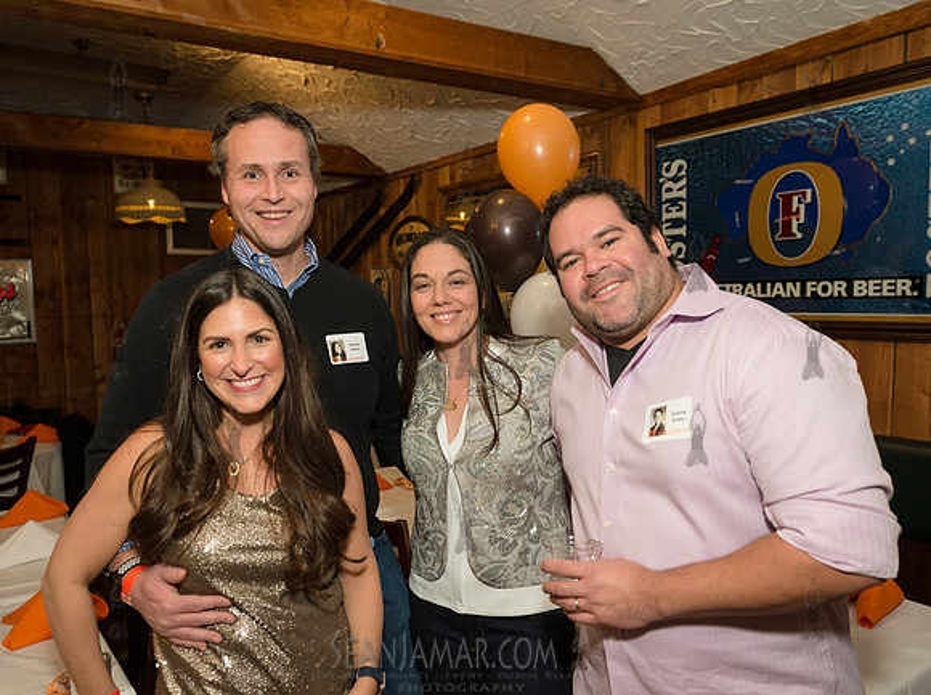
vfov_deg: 49.9
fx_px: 747
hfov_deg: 63.8
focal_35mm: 28
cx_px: 452
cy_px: 361
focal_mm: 24
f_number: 3.5
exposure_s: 1/320
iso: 1000
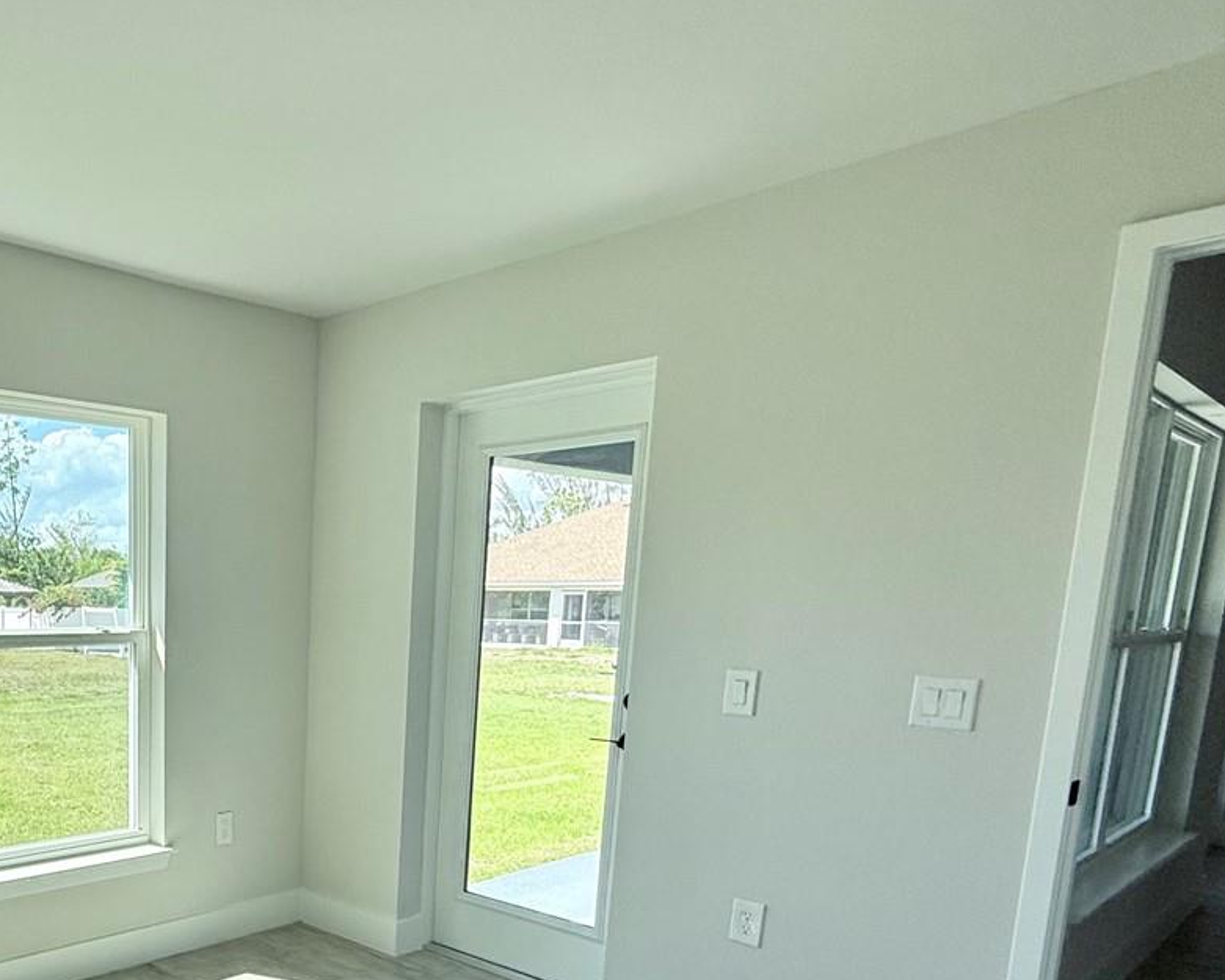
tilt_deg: -9.2
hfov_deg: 55.5
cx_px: 168
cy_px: 773
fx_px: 1015
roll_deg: -0.5
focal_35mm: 28
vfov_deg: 48.8
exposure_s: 1/527
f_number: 2.2
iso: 50
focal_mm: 2.22
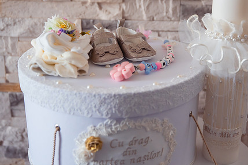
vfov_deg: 21.9
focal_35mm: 62
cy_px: 69
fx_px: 427
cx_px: 140
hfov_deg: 32.3
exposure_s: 1/160
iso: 1000
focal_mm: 46
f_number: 2.8
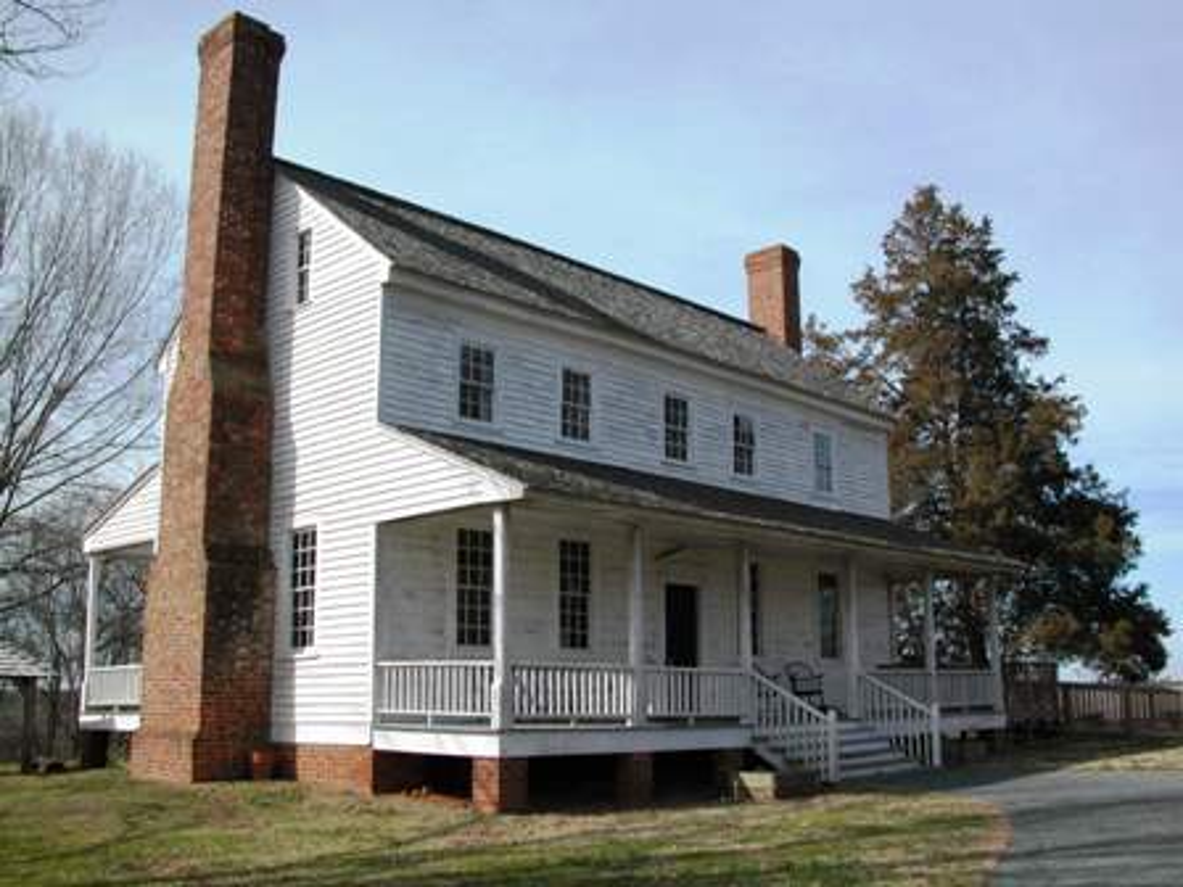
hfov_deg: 54.0
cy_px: 444
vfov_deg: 41.8
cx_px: 592
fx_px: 1162
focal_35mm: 34
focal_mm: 8.9
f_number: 7.1
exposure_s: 1/282
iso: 100
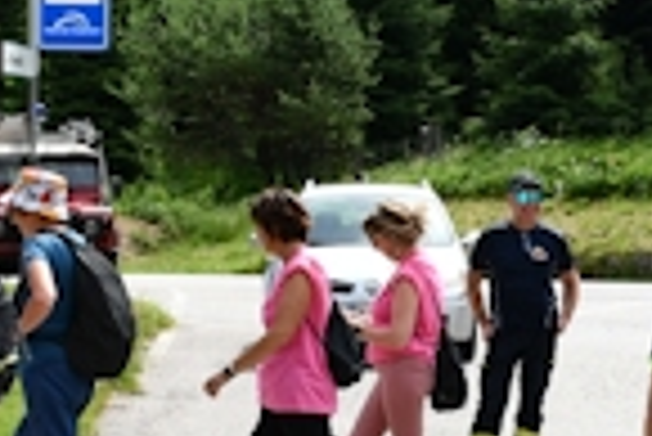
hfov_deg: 13.6
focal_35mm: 149
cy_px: 222
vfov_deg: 9.2
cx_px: 616
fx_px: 2701
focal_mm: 18
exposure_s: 1/320
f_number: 9
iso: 100
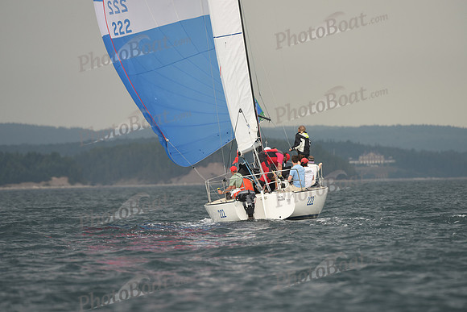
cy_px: 156
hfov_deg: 5.2
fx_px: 5190
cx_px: 234
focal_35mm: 400
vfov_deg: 3.4
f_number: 5
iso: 400
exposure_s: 1/640
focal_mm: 400
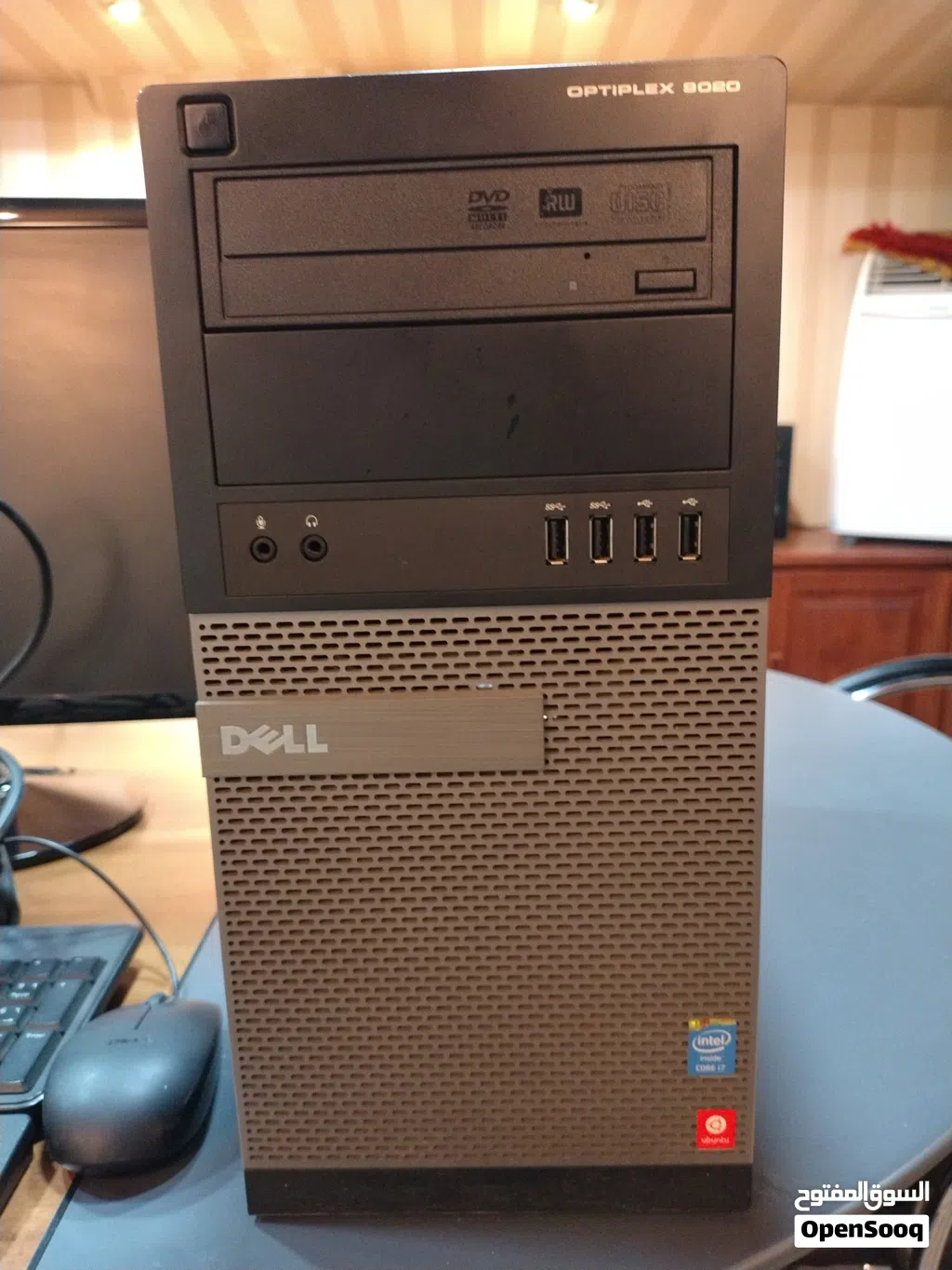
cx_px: 476
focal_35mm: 25
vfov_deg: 69.4
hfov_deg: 54.9
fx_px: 917
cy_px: 635
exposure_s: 1/33.3
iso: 1406
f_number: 1.7
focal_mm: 4.71
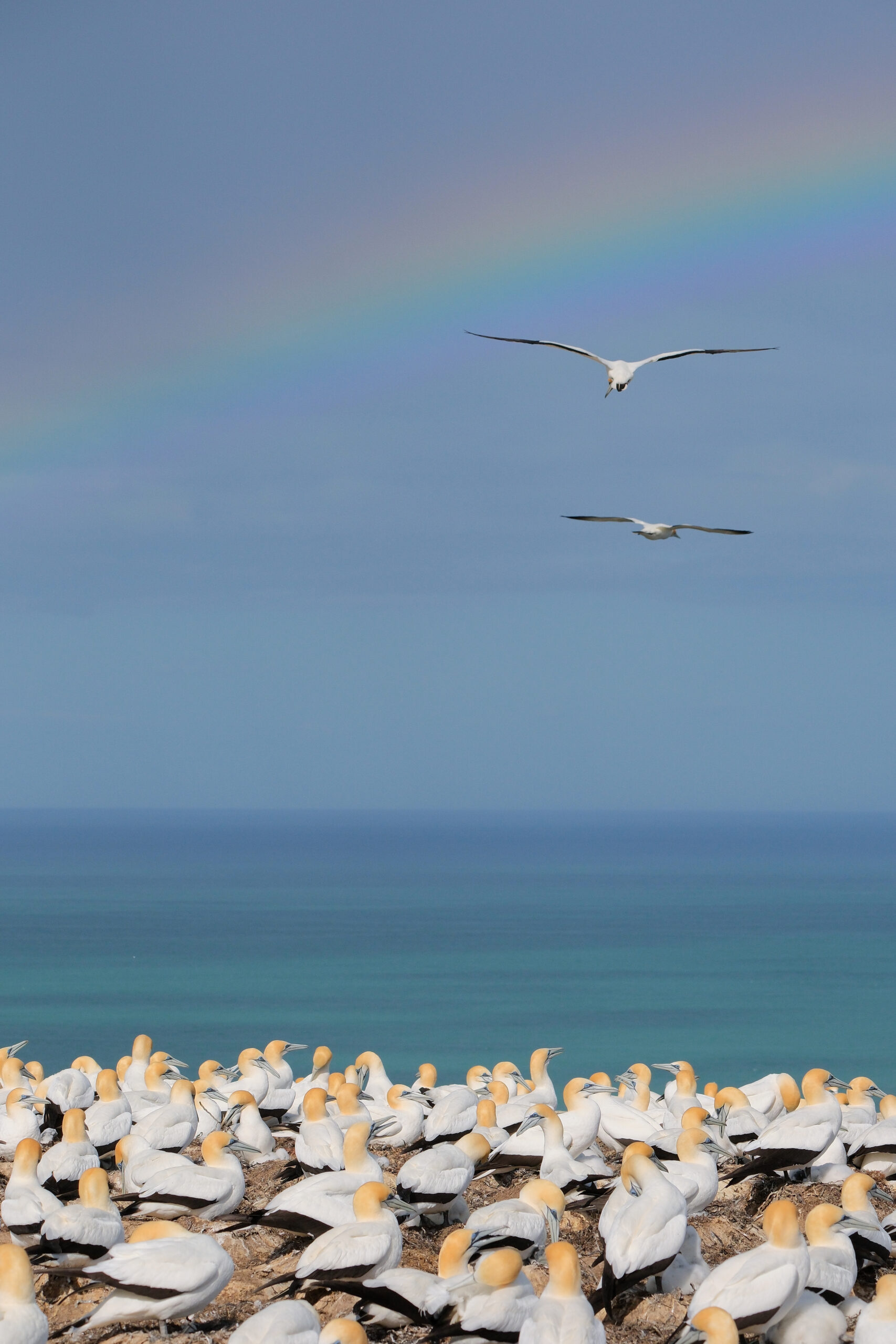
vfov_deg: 13.7
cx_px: 448
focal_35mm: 150
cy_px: 672
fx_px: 5599
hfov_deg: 9.1
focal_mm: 100
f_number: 8
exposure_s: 1/2700
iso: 640
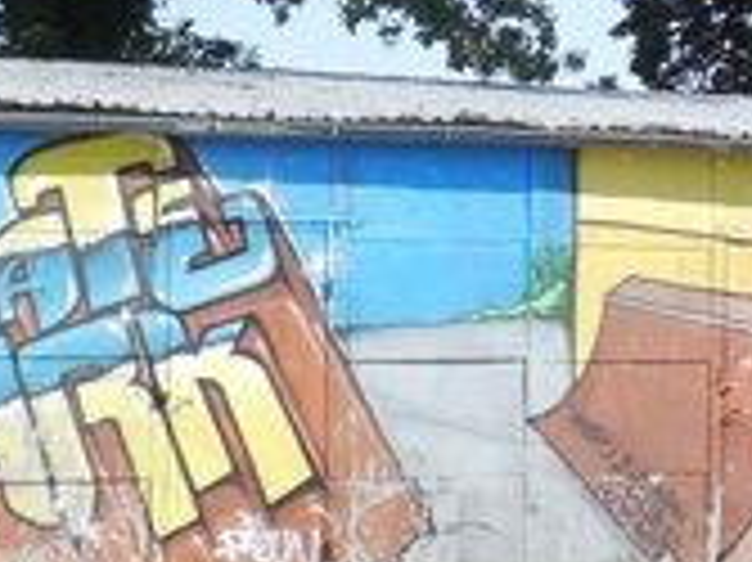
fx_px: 3126
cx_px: -140
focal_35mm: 144
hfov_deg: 13.4
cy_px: 346
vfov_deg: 10.3
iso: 125
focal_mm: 5.3
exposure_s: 1/640
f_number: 3.8
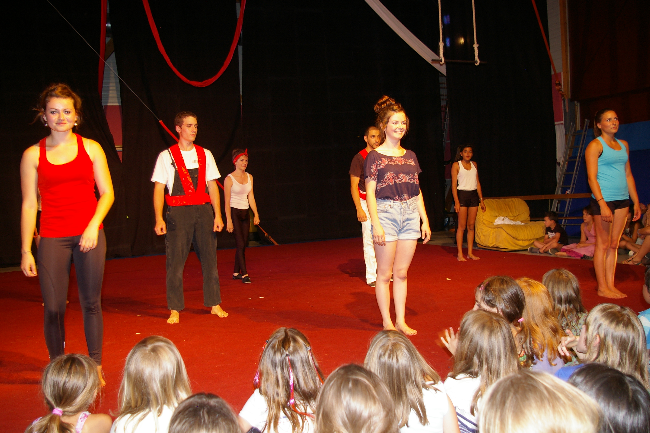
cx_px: 325
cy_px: 216
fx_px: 568
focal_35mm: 32
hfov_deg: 59.5
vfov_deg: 41.6
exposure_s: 1/30
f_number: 4.5
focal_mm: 21
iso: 400
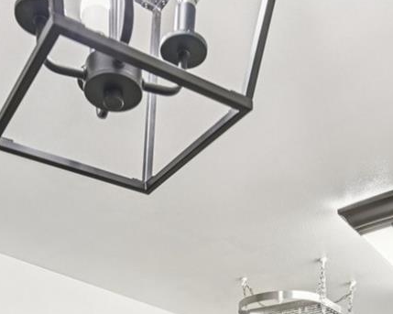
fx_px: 570
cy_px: 468
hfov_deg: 38.0
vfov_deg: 24.3
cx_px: 169
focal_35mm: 49
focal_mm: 14
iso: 400
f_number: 8
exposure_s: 1/8
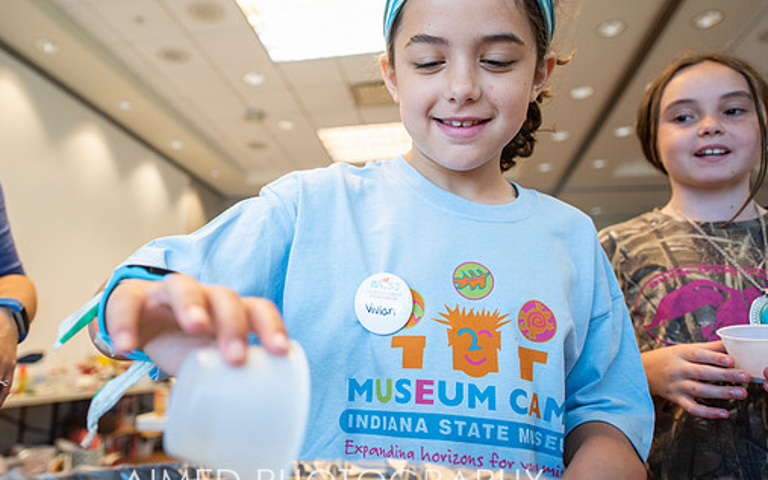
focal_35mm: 28
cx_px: 335
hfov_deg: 66.2
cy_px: 219
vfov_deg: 44.5
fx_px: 586
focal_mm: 24
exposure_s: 1/320
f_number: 2.8
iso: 800
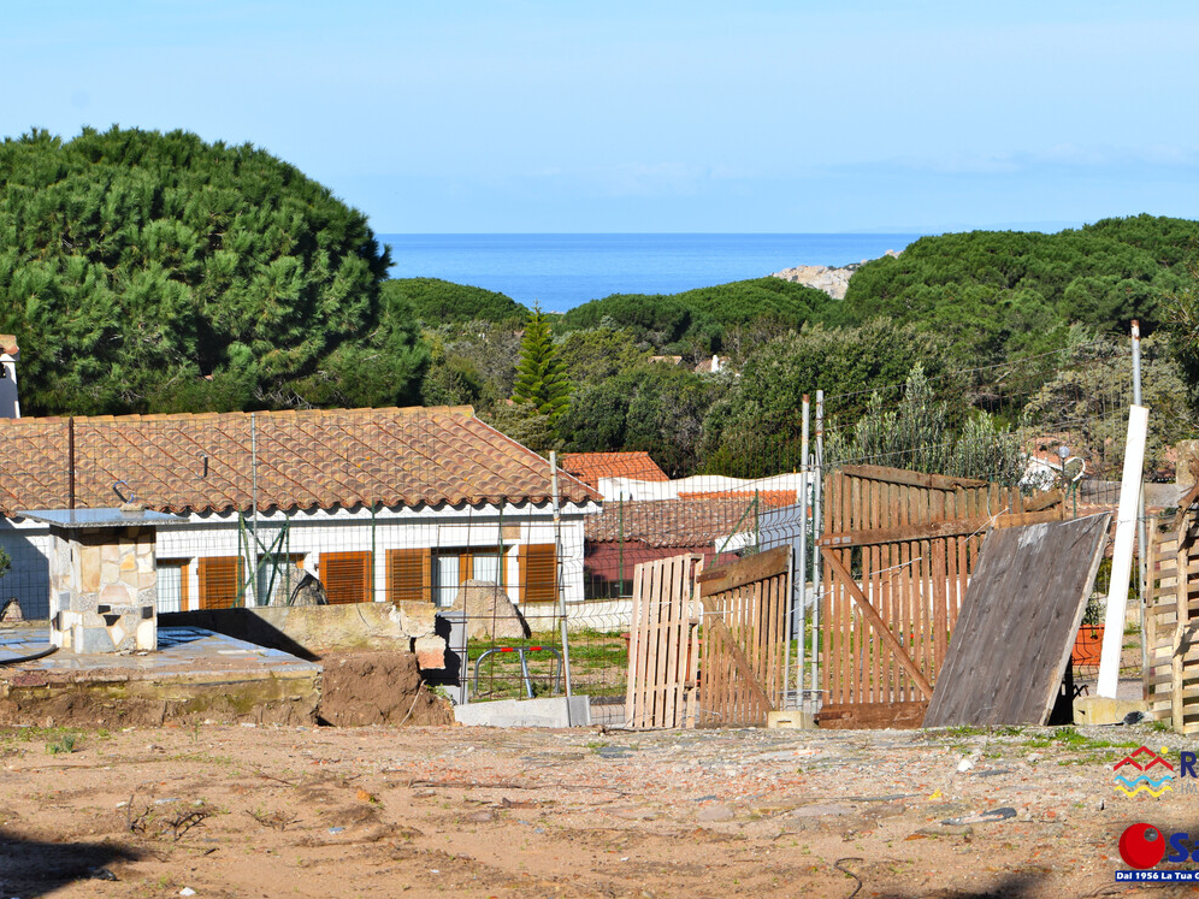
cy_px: 449
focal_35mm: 114
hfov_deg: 17.3
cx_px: 622
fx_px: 3949
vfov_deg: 13.0
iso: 200
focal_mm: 70
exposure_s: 1/400
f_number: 10
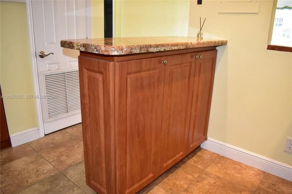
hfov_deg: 67.4
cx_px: 146
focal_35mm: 27
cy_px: 97
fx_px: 219
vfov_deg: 47.9
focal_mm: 18
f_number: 4.5
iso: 1000
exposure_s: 1/60
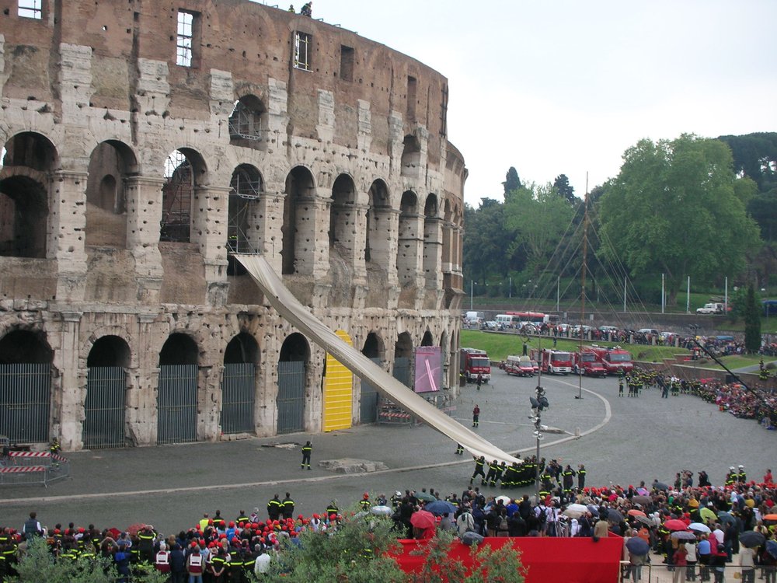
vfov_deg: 24.0
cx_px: 388
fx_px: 1369
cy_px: 292
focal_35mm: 61
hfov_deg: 31.7
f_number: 4
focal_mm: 10.1
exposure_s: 1/86.7
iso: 50
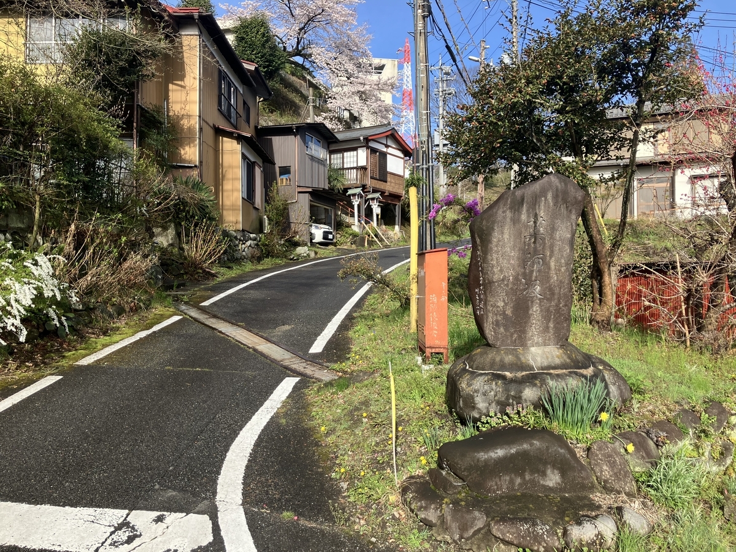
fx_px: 595
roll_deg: -0.1
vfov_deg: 49.7
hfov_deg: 63.4
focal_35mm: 28
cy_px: 276
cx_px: 368
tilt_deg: +1.2
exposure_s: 1/704
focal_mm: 3.99
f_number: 1.8
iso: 32
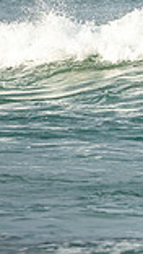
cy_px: 9
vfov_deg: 1.9
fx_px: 7843
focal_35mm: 1166
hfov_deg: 1.0
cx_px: 374
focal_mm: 200
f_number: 5.6
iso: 200
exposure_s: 1/1000
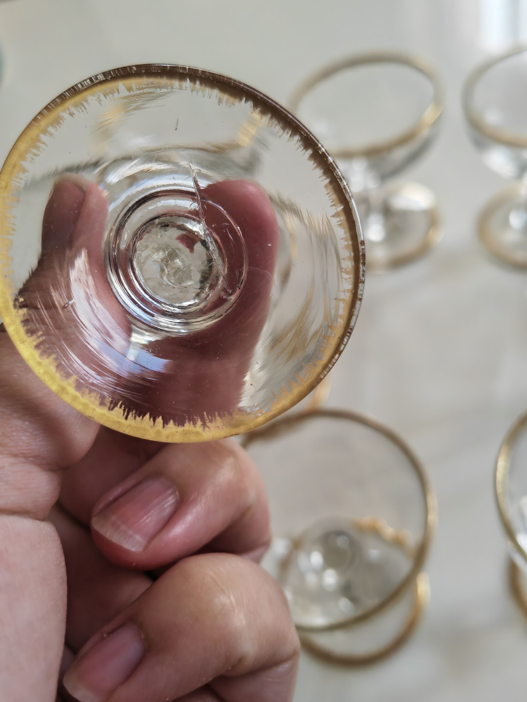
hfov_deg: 44.2
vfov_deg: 56.8
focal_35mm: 32
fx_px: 650
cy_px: 351
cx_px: 264
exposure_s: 1/120
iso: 50
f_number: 1.8
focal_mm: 5.53
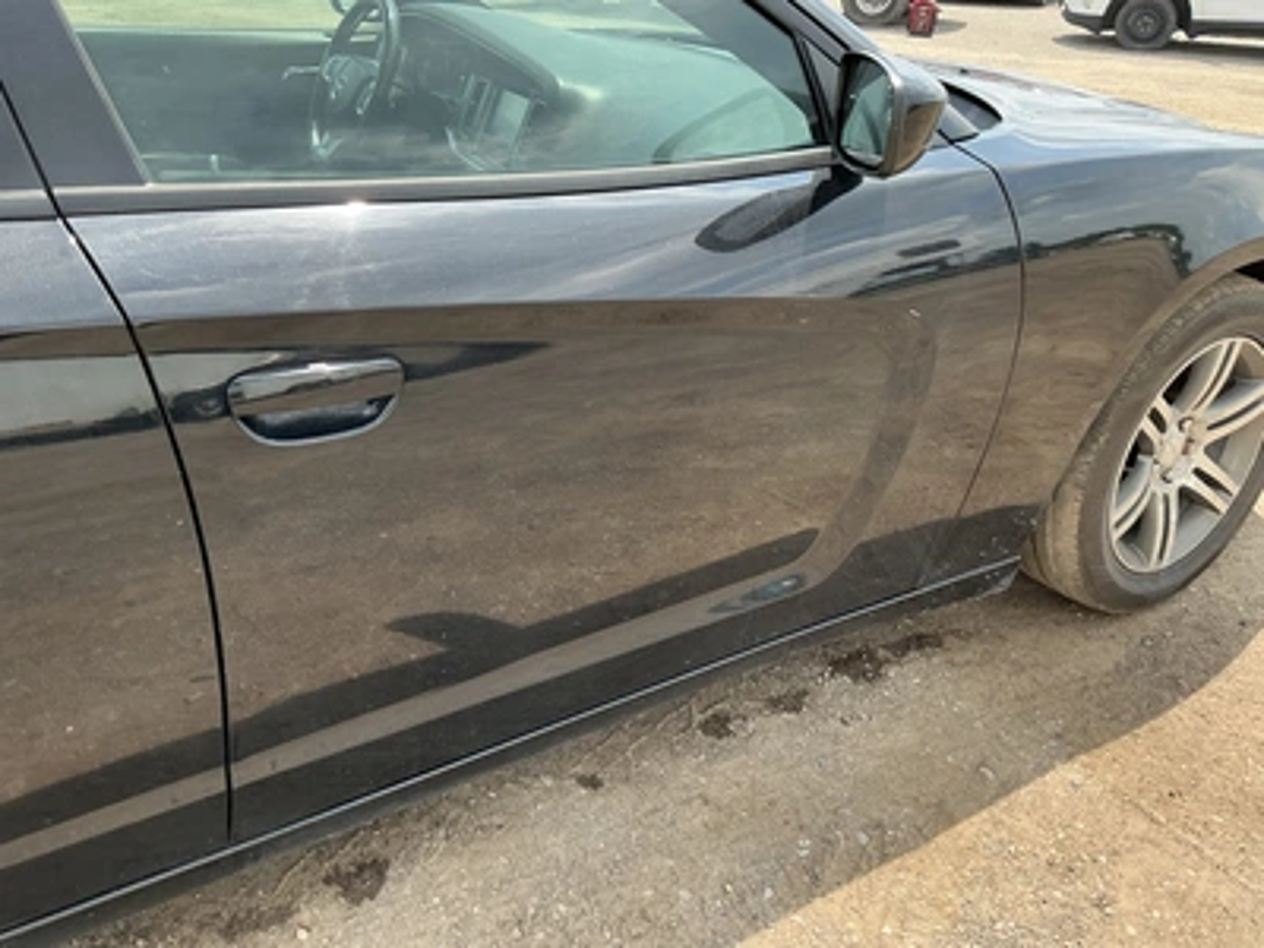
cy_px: 474
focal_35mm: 28
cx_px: 632
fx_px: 1022
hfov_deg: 63.4
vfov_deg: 49.7
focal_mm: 3
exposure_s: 1/391
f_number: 1.8
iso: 25
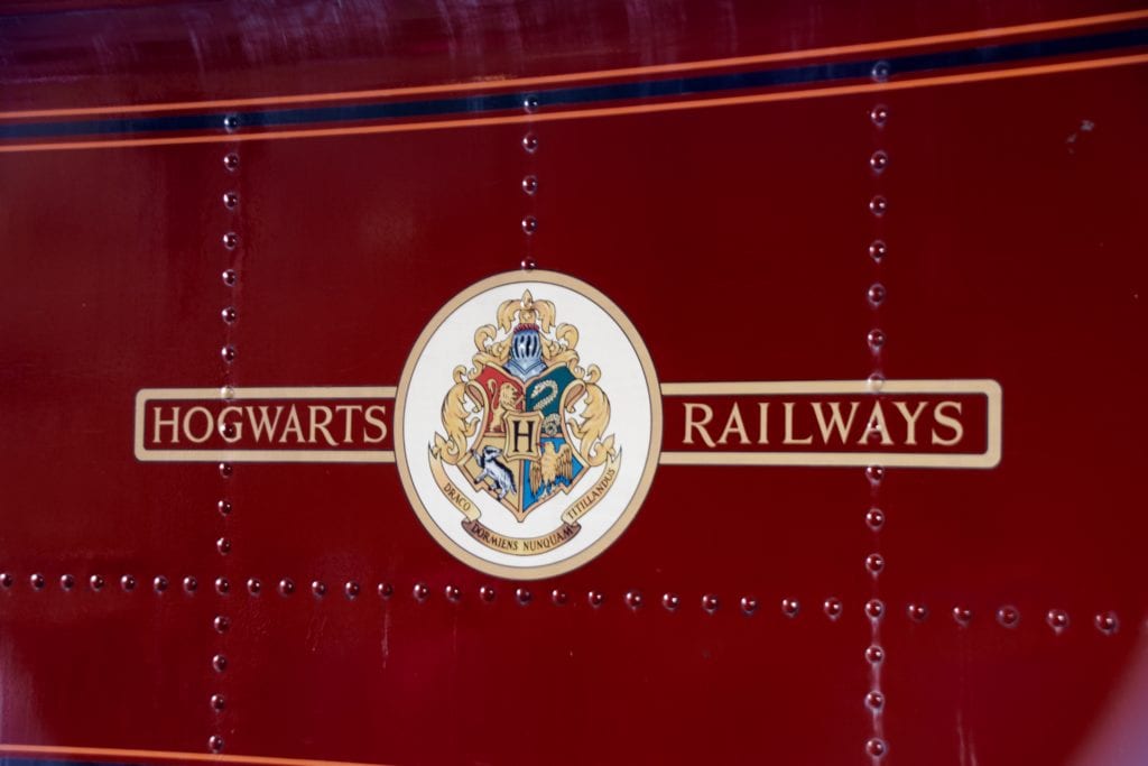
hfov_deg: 26.0
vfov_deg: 17.5
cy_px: 383
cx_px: 574
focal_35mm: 78
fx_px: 2488
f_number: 5
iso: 200
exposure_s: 1/15
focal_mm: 52
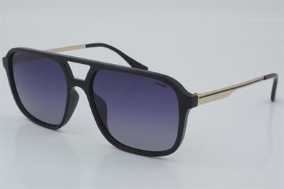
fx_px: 591
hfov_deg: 27.0
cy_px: 94
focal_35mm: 75
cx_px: 142
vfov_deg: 18.2
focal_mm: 50
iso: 100
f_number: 32
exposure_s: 1/3
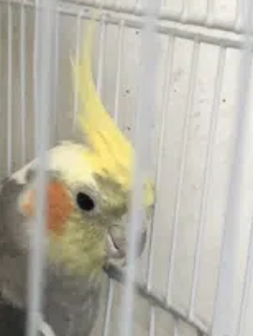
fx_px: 1081
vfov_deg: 17.4
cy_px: 321
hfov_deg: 13.3
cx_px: 53
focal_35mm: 111
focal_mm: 6.6
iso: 400
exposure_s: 1/33
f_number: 2.8
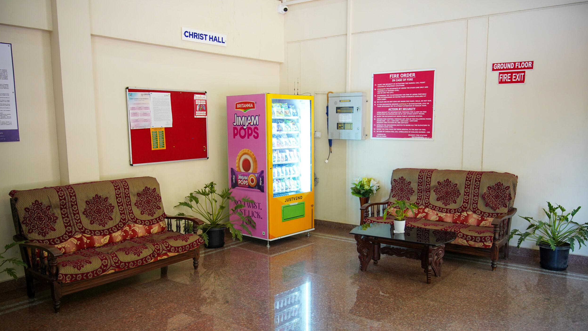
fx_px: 468
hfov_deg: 64.3
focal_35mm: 30
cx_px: 294
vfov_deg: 38.9
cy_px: 189
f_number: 2.8
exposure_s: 1/160
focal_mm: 28
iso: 1250
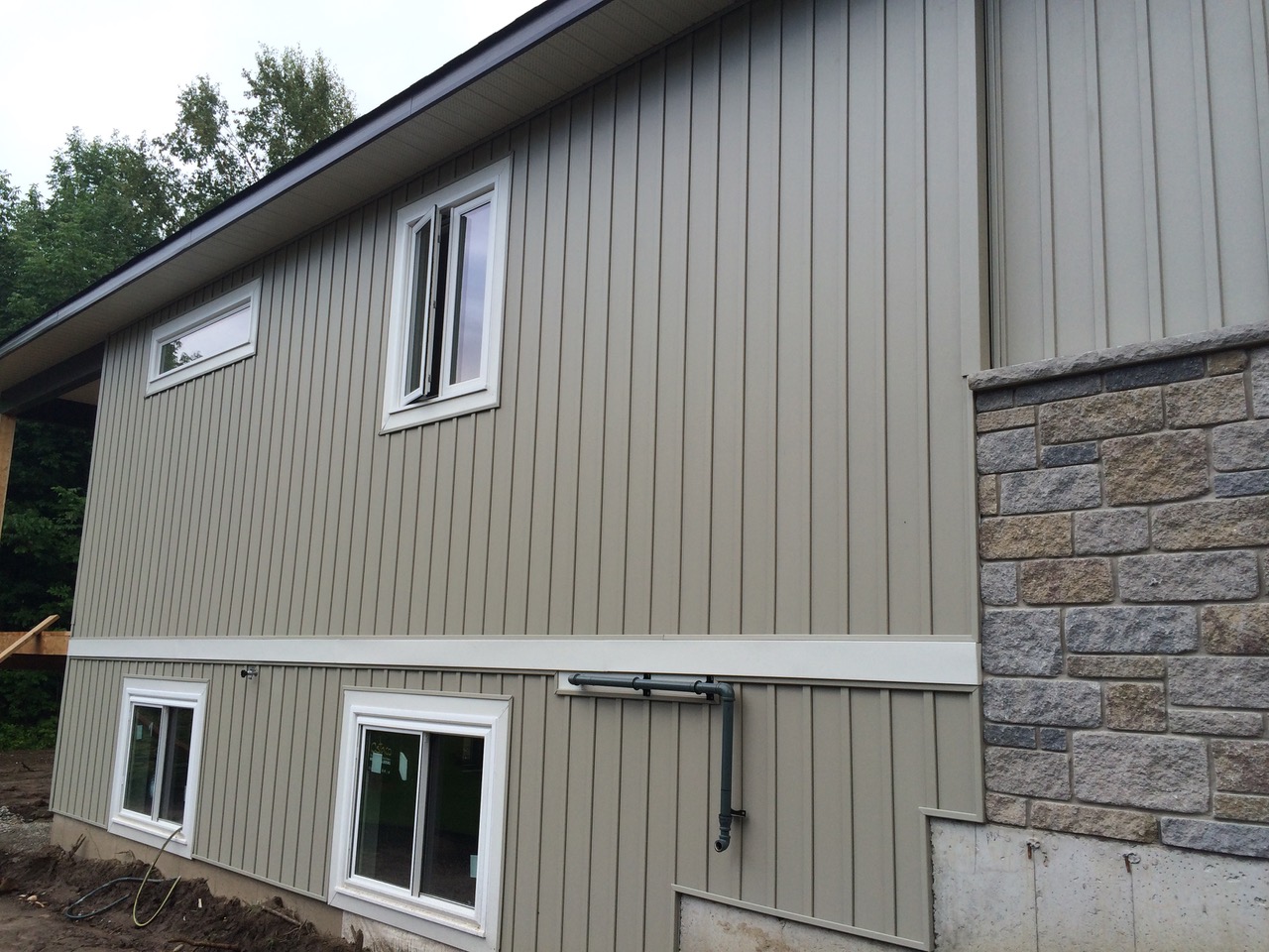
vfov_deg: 46.8
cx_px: 634
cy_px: 476
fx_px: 1100
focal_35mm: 30
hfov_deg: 60.0
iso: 32
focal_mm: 4.12
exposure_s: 1/394
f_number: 2.2
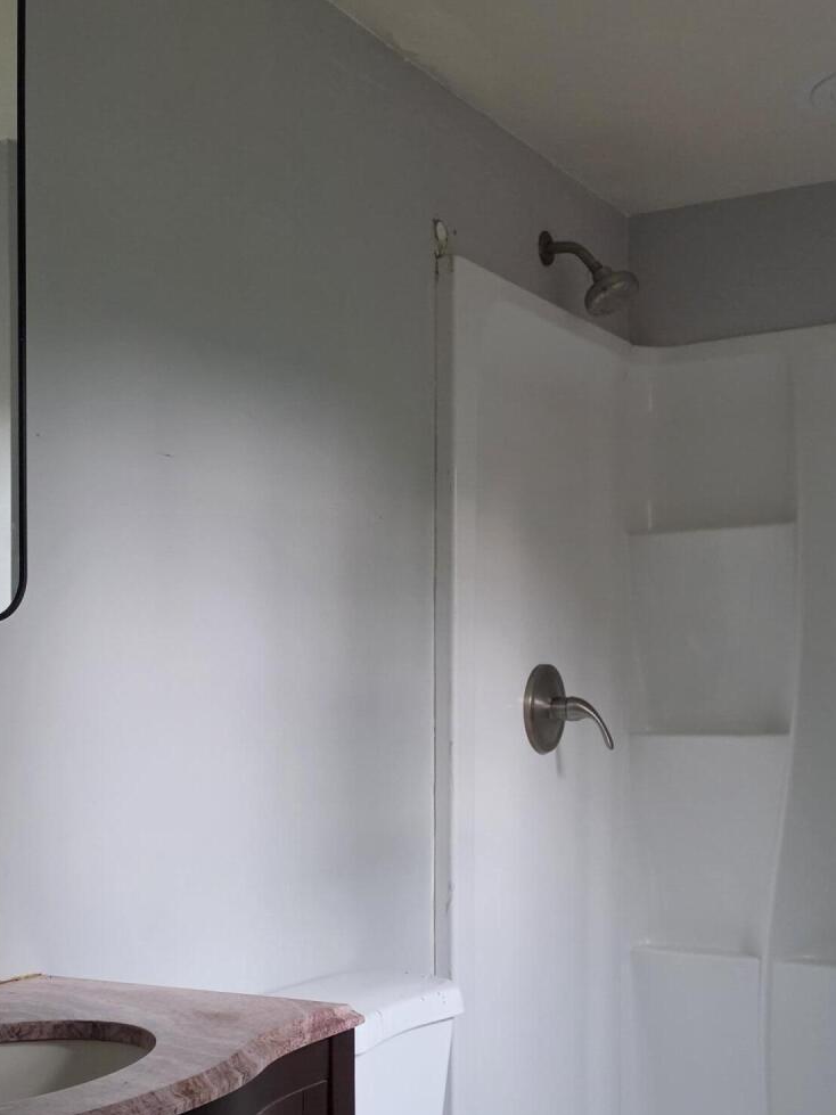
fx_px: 1514
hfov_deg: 30.9
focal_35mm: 47
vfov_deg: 39.7
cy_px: 792
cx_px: 409
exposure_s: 1/120
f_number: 1.4
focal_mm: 6.5
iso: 1250
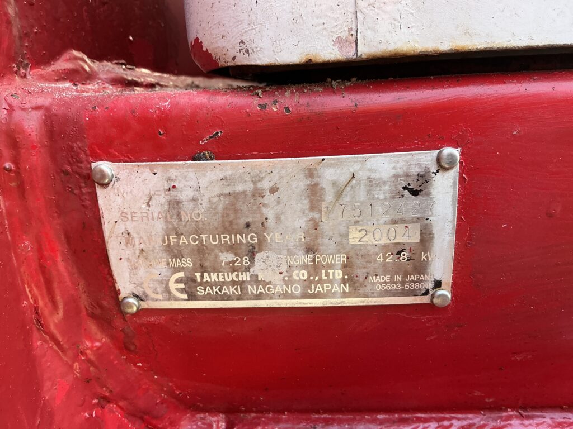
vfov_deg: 49.7
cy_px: 214
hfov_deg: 63.4
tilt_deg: -13.8
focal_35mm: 28
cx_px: 286
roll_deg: +3.2
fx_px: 463
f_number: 1.8
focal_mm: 3
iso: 40
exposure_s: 1/122
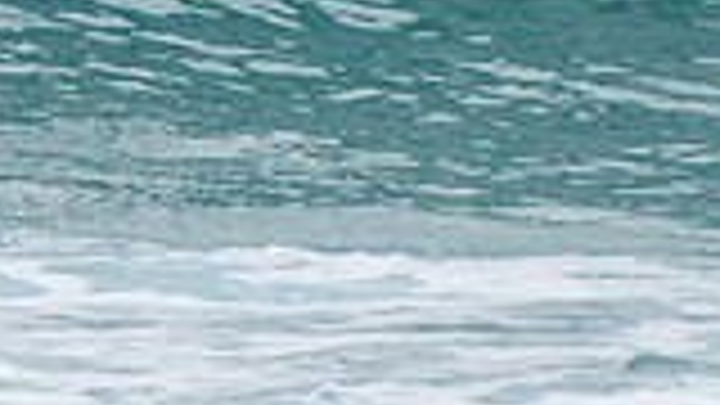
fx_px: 39787
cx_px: -375
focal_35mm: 2084
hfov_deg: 1.0
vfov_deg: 0.6
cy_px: -230
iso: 500
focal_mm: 400
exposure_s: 1/1250
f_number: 5.6
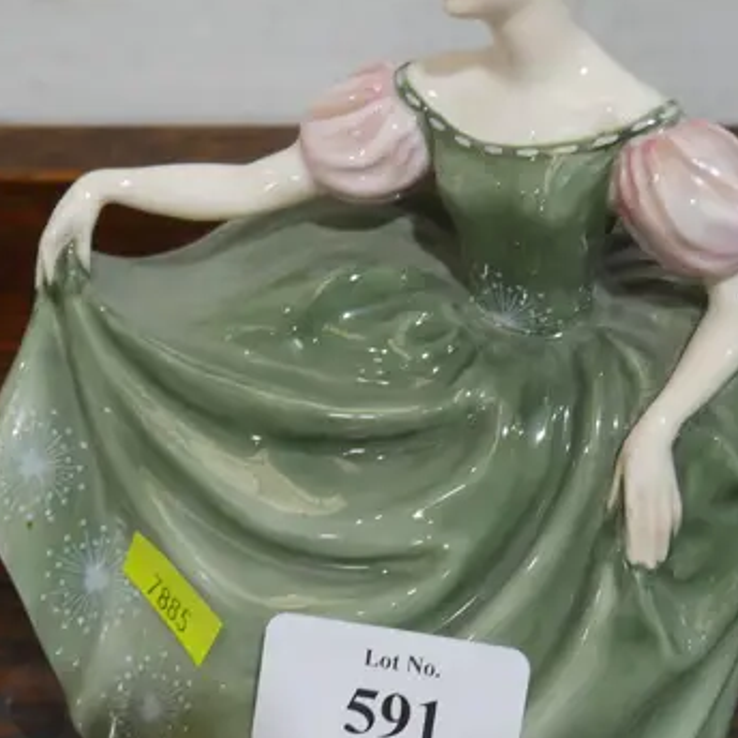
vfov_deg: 21.9
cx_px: 468
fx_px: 1906
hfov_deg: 21.9
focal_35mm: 79
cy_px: 389
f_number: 3.6
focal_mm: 15
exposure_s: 1/80
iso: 200
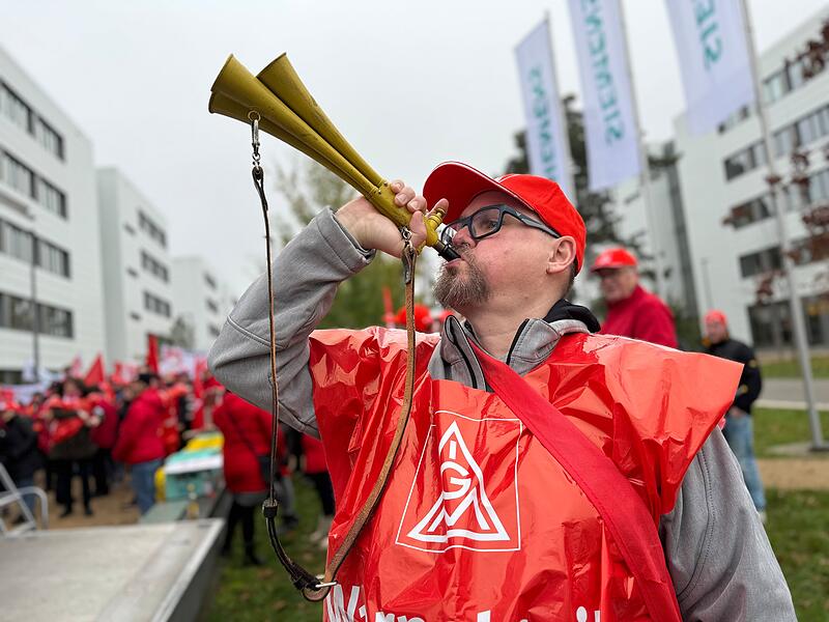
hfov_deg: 71.6
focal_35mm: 24
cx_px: 414
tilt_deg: +6.1
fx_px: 575
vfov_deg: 56.8
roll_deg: +5.9
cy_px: 311
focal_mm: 6.76
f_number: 1.78
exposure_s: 1/326
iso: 80
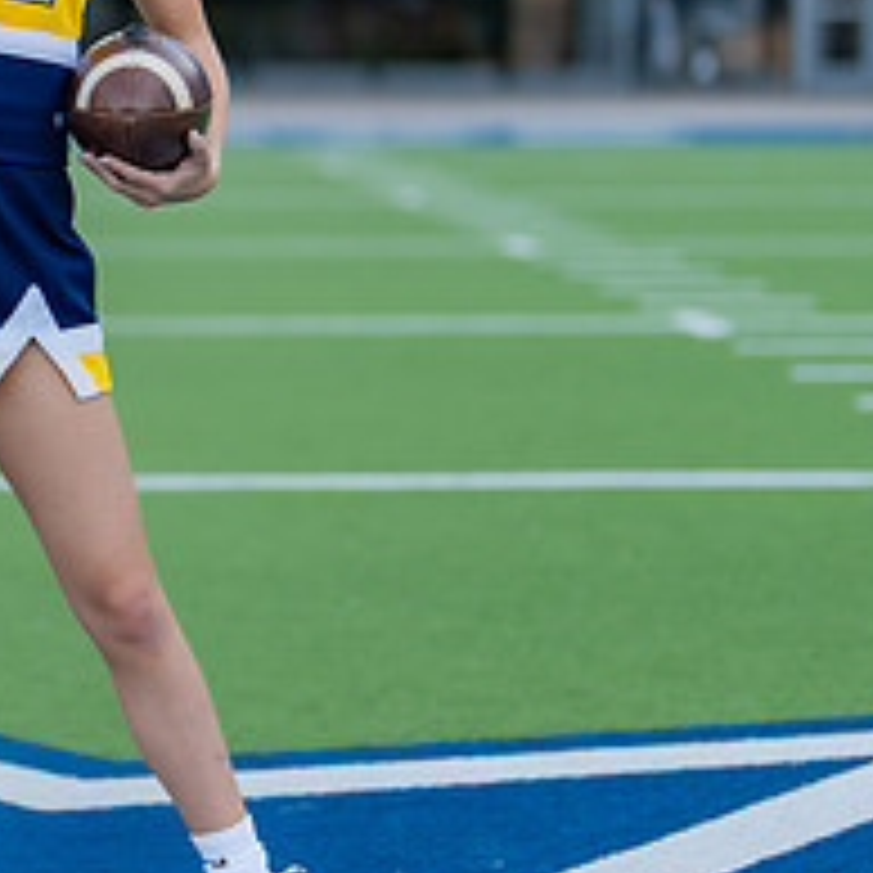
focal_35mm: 153
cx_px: 7
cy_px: 159
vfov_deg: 11.4
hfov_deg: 11.3
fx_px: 4365
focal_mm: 50
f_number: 1.2
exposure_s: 1/1000
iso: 100
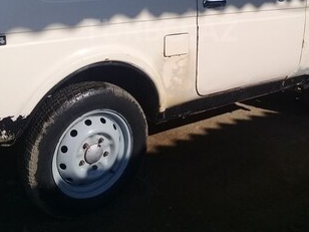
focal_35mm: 50
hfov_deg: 38.2
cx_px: 161
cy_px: 30
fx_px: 446
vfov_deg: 28.2
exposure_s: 1/1835
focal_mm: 3.3
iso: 50
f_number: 2.2
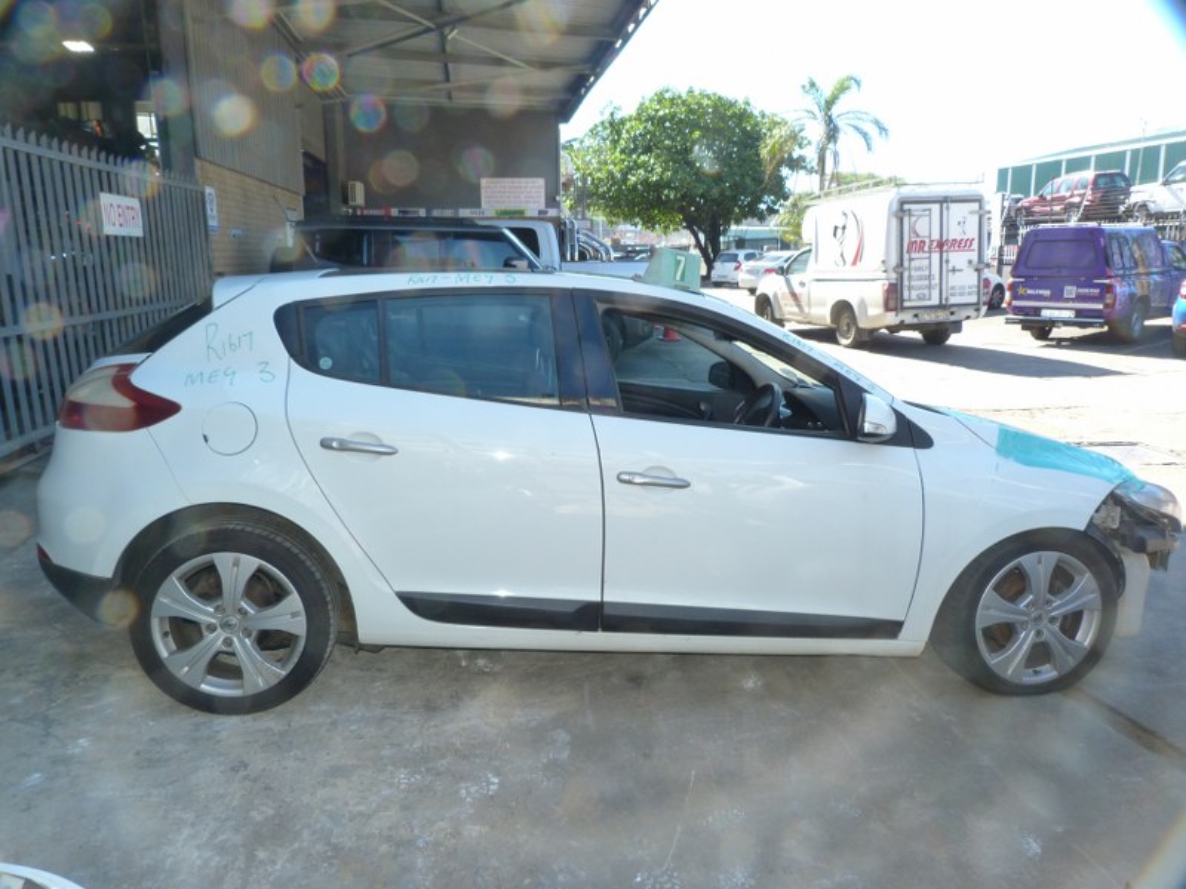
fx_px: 857
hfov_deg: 69.4
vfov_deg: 54.9
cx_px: 593
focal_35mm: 25
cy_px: 444
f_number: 4
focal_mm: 4.5
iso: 125
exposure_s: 1/100
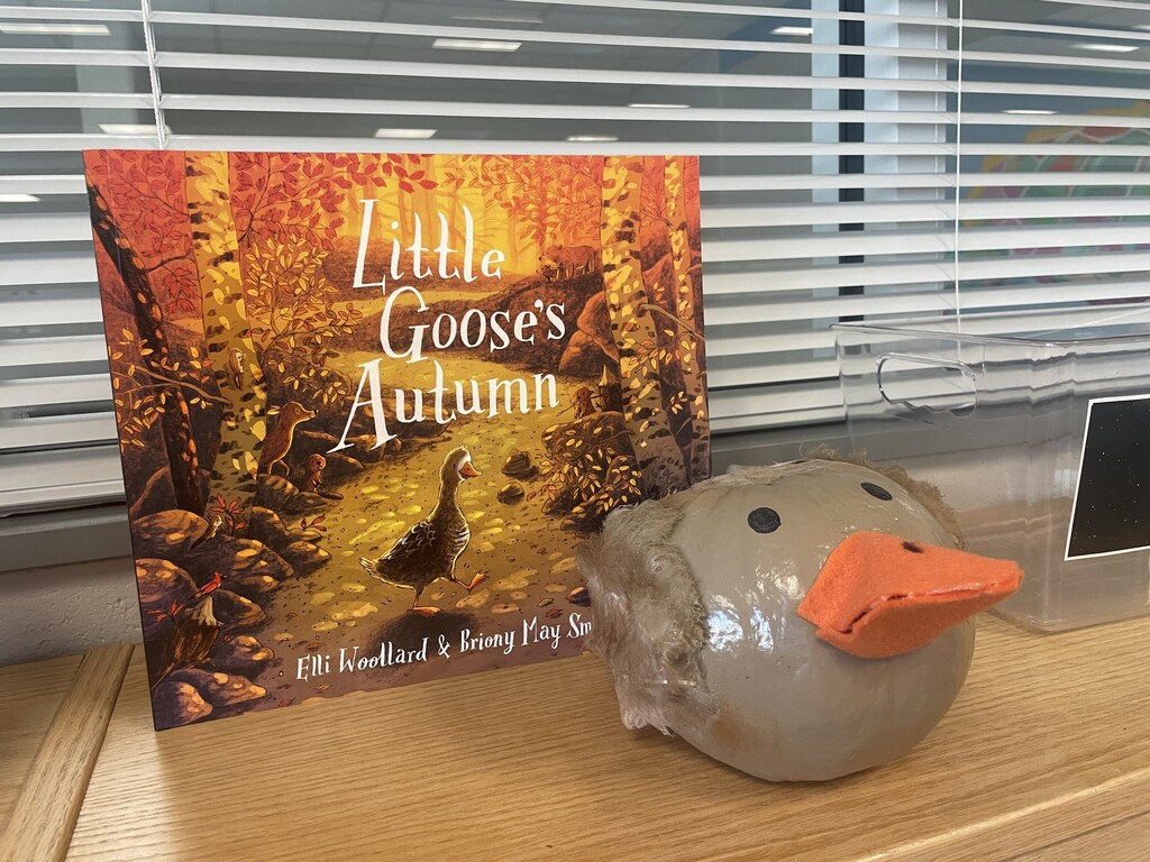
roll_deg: +3.2
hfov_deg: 67.3
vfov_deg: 53.1
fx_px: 864
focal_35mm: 26
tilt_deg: -8.6
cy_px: 431
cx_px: 575
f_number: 1.6
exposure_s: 1/60
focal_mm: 4.2
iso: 100
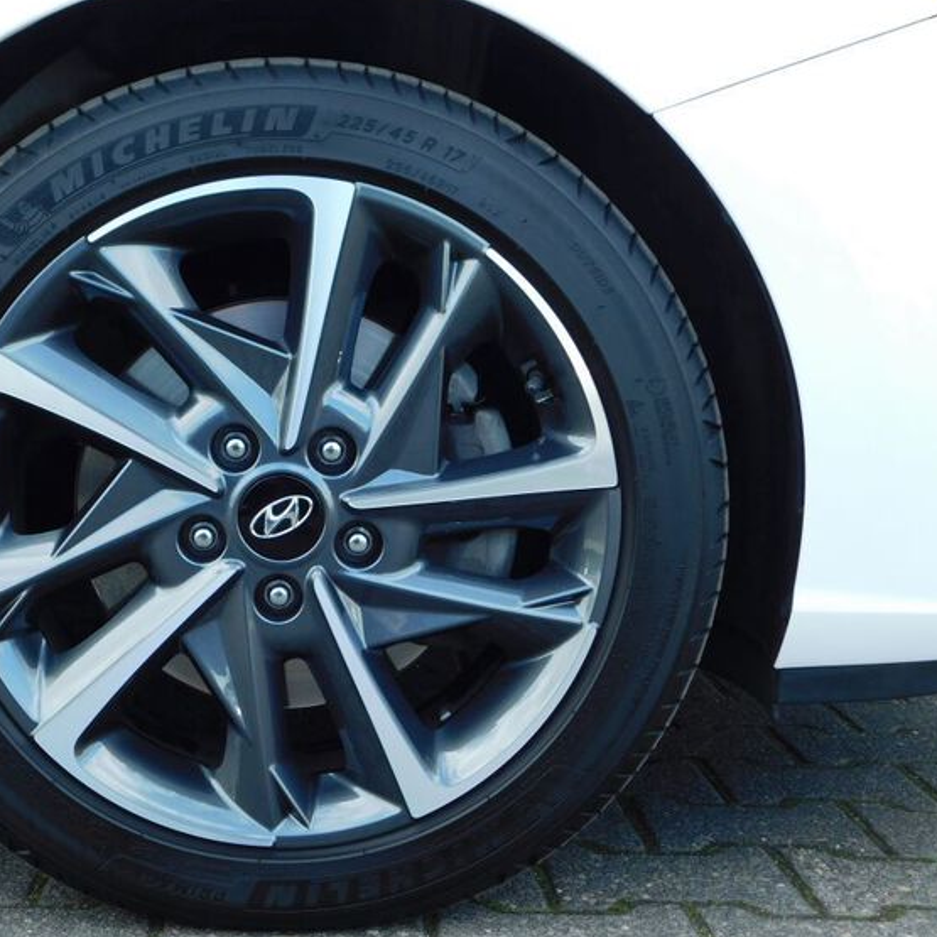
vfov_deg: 33.4
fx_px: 1562
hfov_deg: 33.0
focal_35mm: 51
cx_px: 284
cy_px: 488
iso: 125
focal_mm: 7.1
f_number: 3.6
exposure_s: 1/160
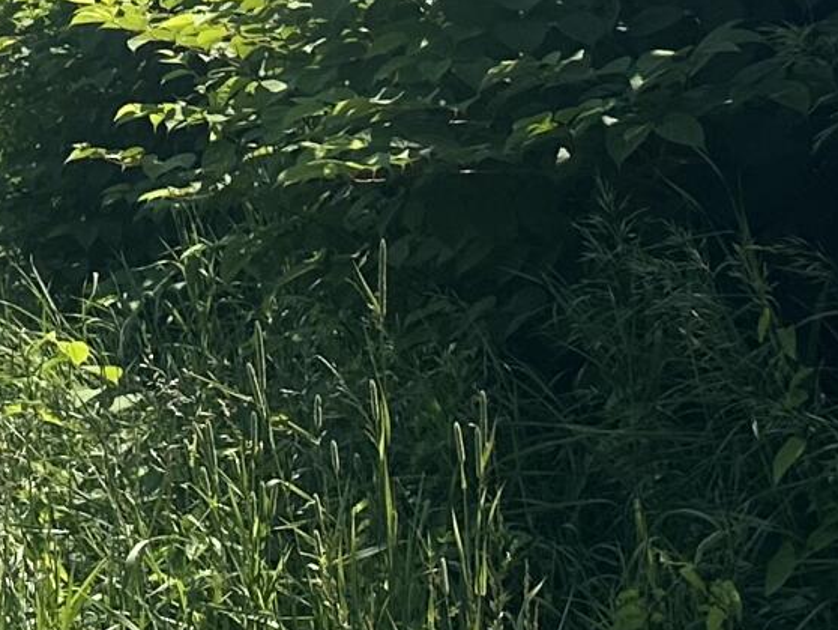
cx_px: -978
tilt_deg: +0.5
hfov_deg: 12.8
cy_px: -262
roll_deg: -1.7
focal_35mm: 129
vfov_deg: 11.1
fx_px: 3124
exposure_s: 1/6623
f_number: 1.78
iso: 80
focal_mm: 6.86
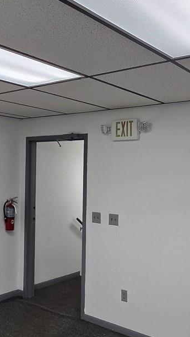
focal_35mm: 37
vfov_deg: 54.0
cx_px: 76
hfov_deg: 31.9
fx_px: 331
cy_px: 175
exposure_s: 1/120
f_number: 2.2
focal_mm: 2.2
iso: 100
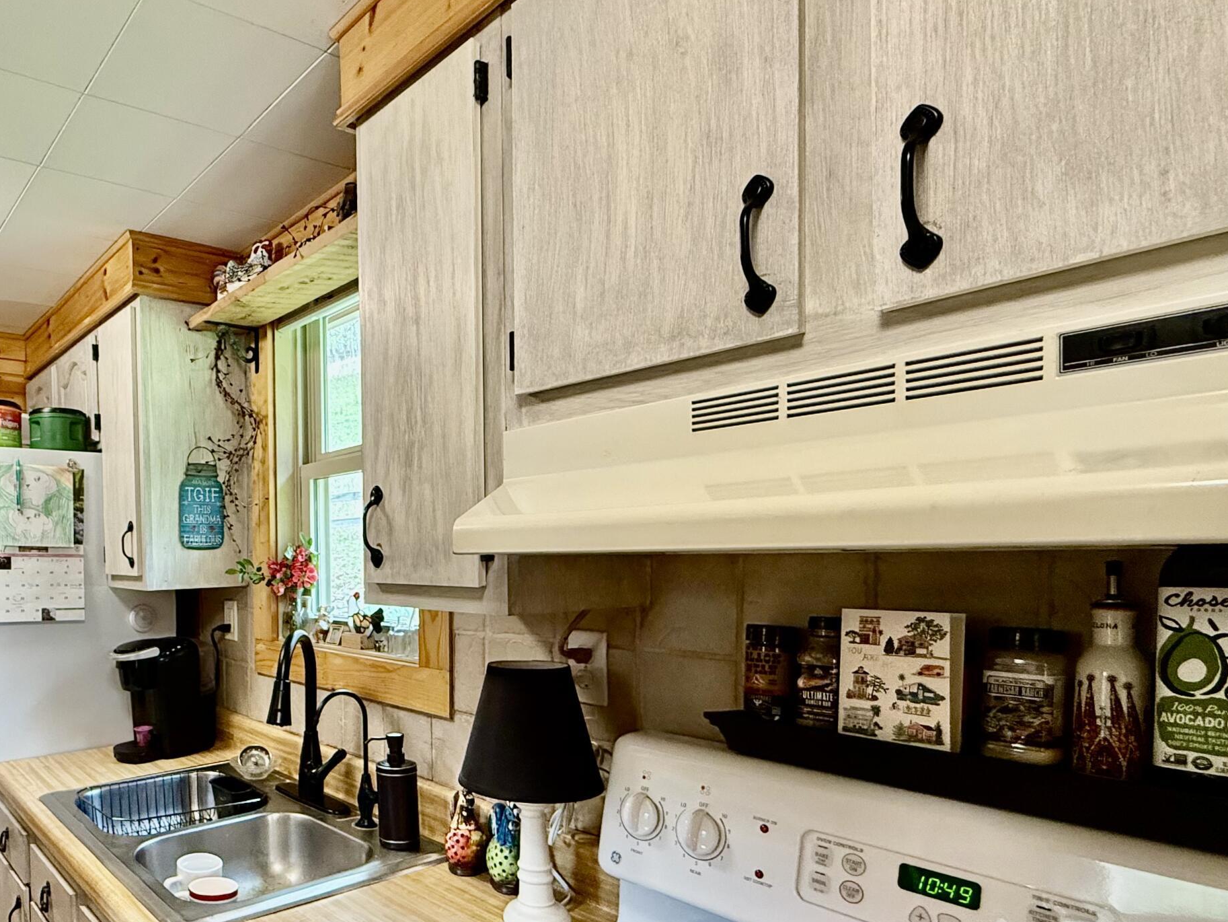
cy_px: 568
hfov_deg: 68.8
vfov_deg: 58.3
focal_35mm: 23
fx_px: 816
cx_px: 297
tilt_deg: -1.0
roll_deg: +0.7
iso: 400
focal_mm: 2.22
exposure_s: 1/120
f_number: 2.2
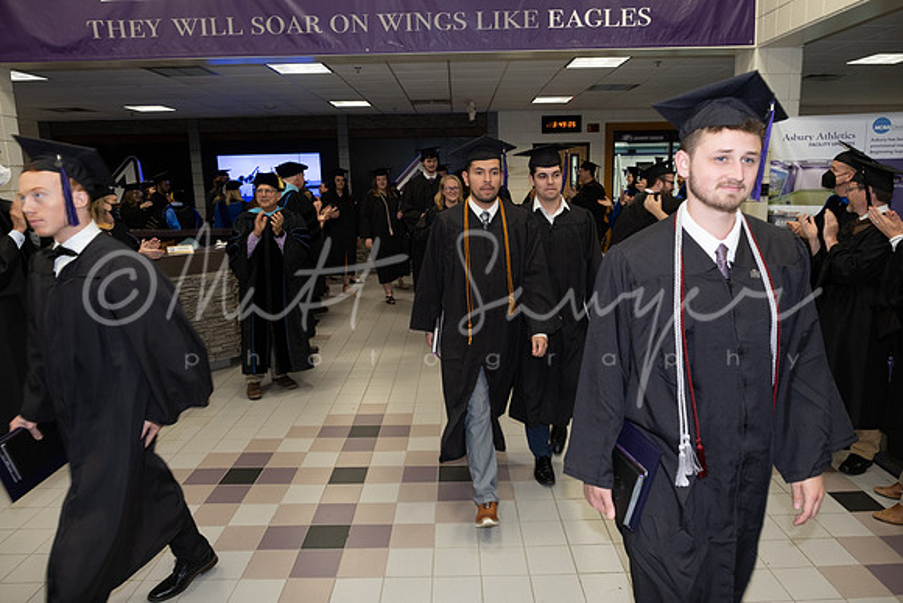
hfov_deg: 73.7
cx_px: 452
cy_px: 302
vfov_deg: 53.2
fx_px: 602
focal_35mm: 24
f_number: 4
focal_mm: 16
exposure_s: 1/80
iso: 800
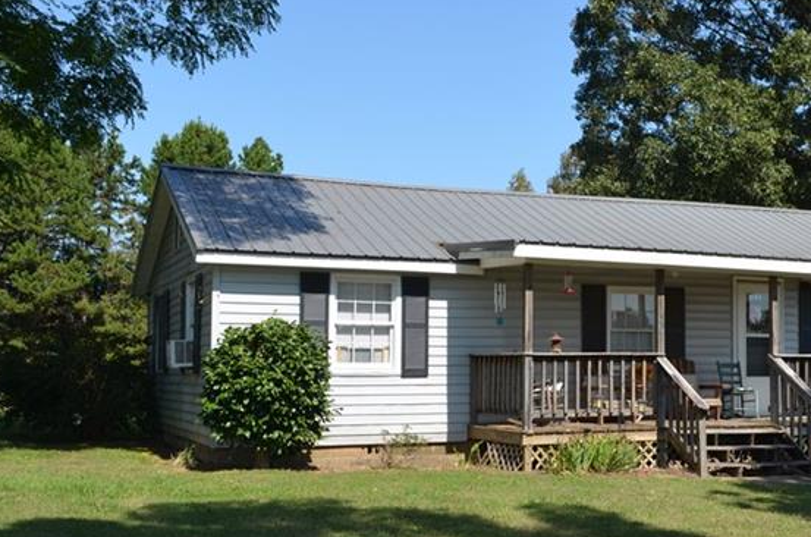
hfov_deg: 38.5
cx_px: 623
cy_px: 299
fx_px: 1124
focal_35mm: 50
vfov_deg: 26.8
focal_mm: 18
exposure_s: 1/250
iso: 140
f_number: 8
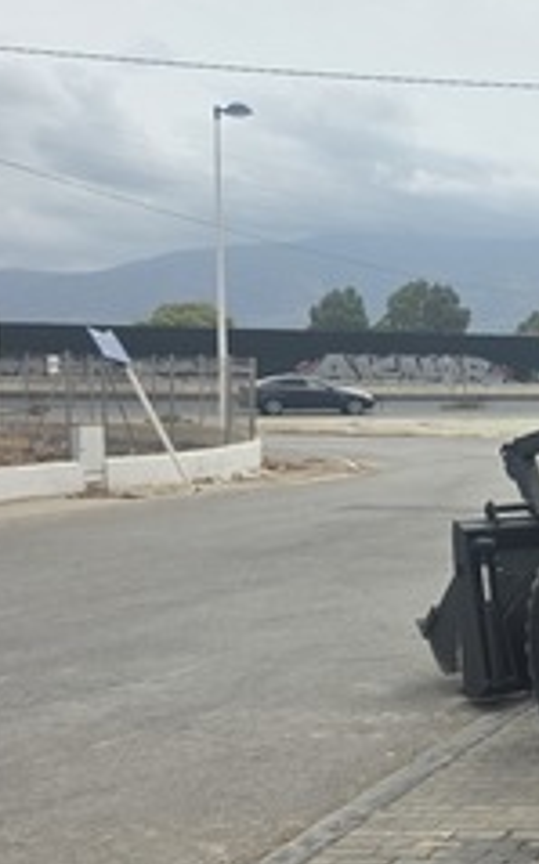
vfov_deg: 36.3
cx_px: 964
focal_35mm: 56
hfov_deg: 18.3
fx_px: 1319
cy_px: 437
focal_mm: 6.3
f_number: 1.7
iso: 80
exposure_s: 1/7333
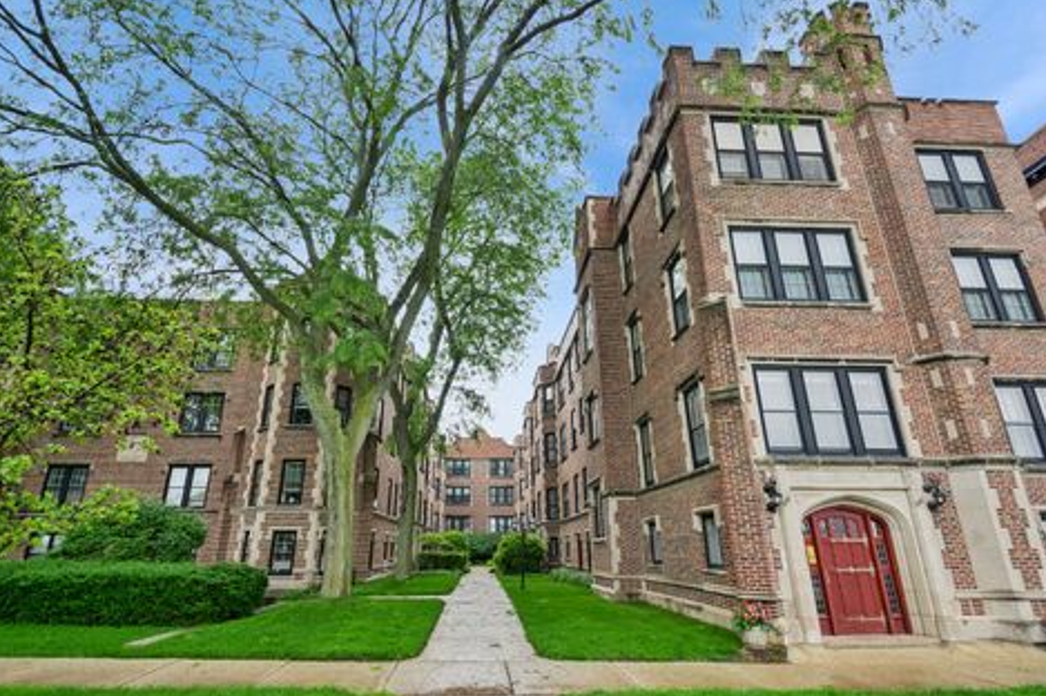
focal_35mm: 16
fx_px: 465
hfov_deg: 96.7
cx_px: 500
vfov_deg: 73.6
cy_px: 360
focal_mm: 10
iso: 400
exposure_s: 1/50
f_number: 8
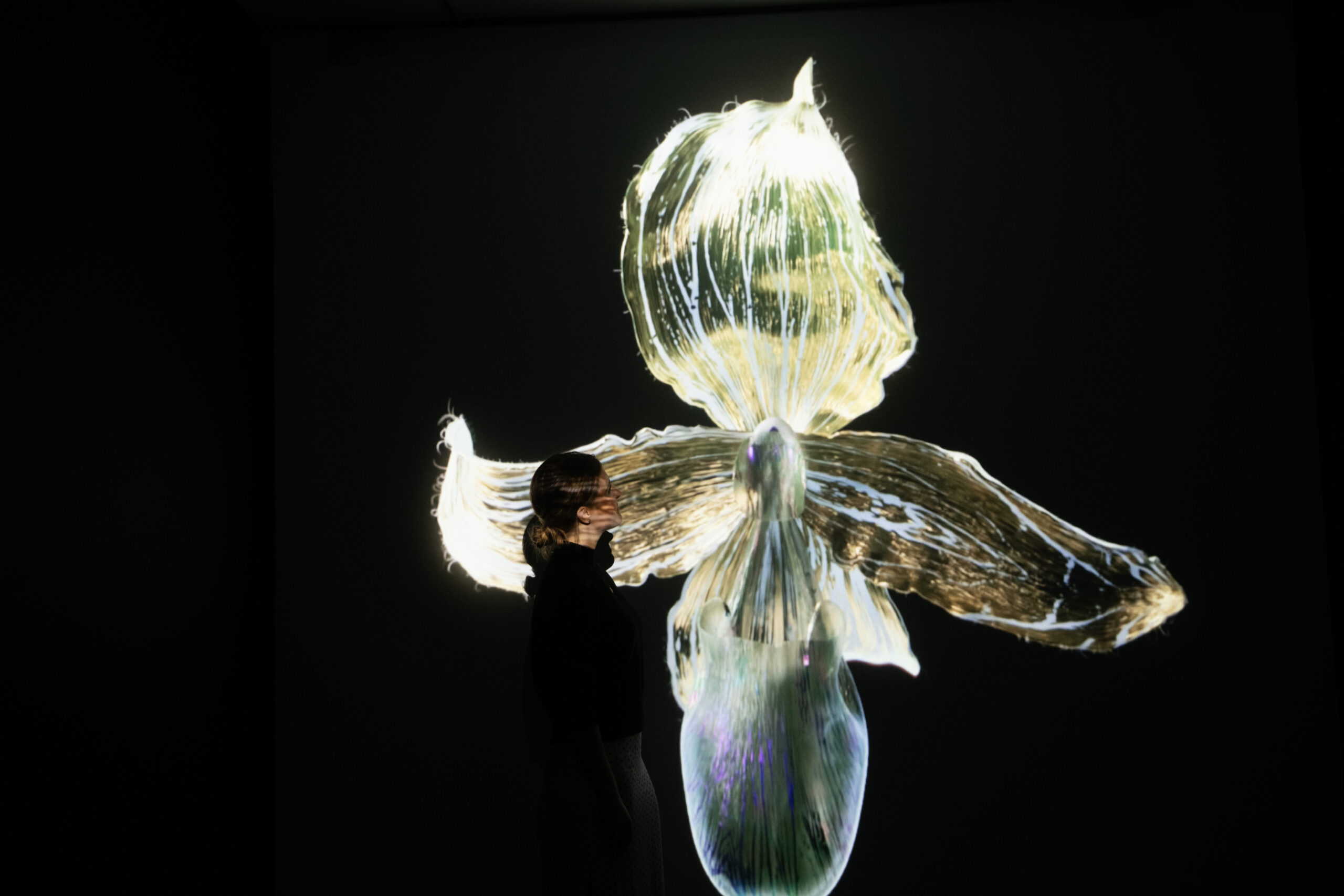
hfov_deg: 54.4
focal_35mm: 35
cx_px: 672
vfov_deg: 37.9
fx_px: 1307
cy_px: 448
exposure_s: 1/20
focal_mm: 35
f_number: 4.8
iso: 1600
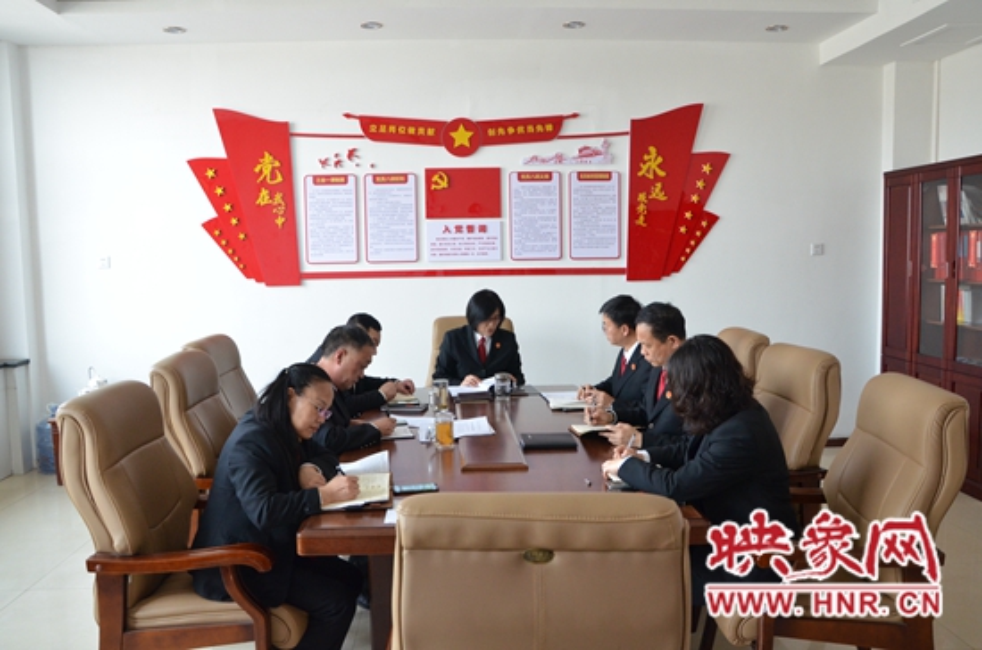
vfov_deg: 47.7
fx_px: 735
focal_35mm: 27
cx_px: 491
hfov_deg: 67.5
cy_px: 325
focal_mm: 18
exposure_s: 1/160
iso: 1600
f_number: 6.3
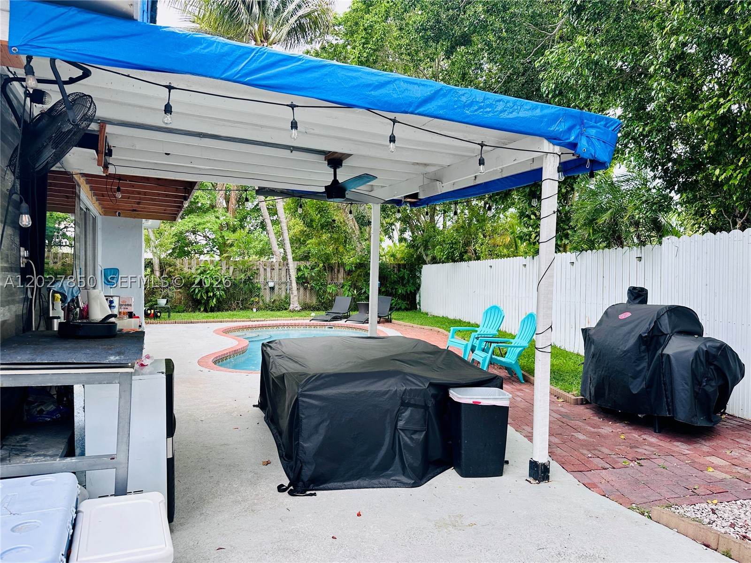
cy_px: 282
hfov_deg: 71.6
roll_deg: -0.8
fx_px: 521
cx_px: 376
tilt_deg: -1.2
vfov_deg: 56.8
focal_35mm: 24
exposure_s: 1/143
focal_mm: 6.86
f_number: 1.78
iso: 64
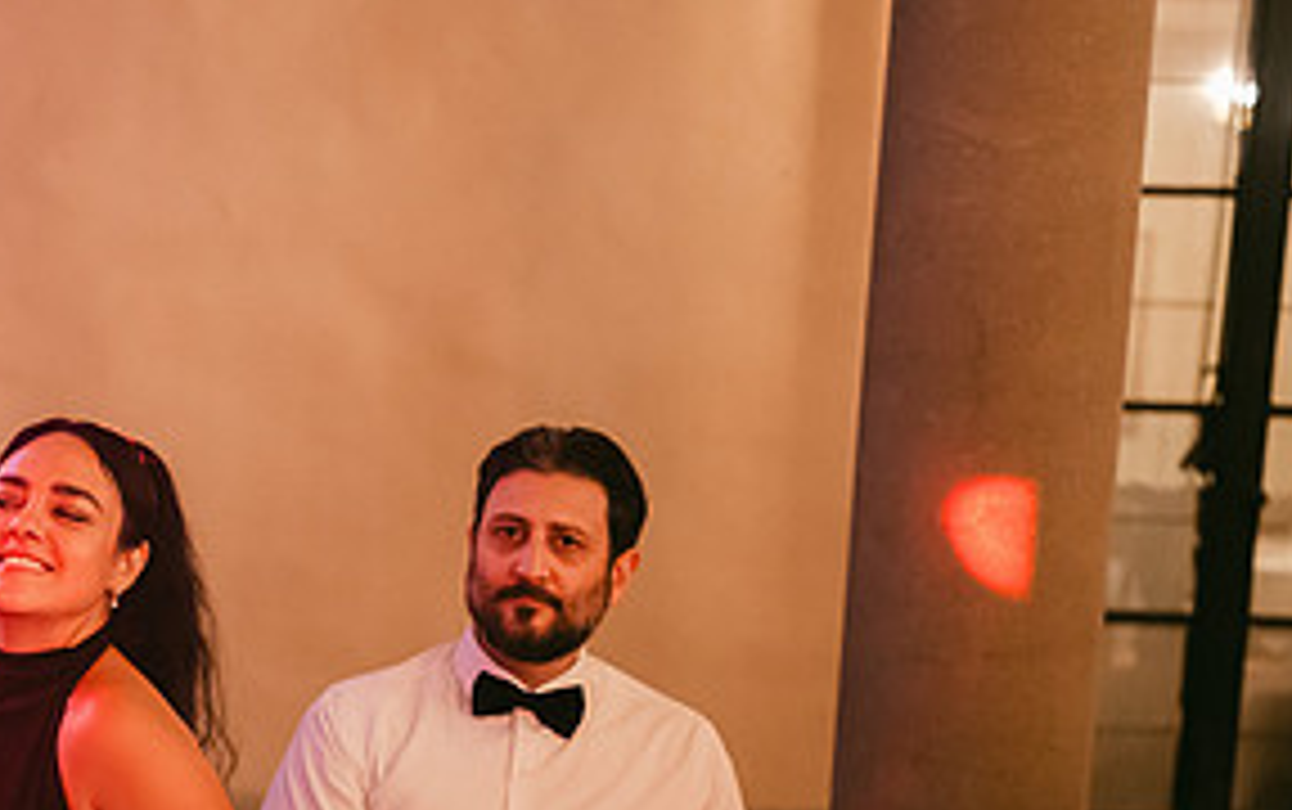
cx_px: 50
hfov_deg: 27.2
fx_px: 2538
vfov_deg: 17.7
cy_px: 794
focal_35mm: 72
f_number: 1.2
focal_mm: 35
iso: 3200
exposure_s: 1/125
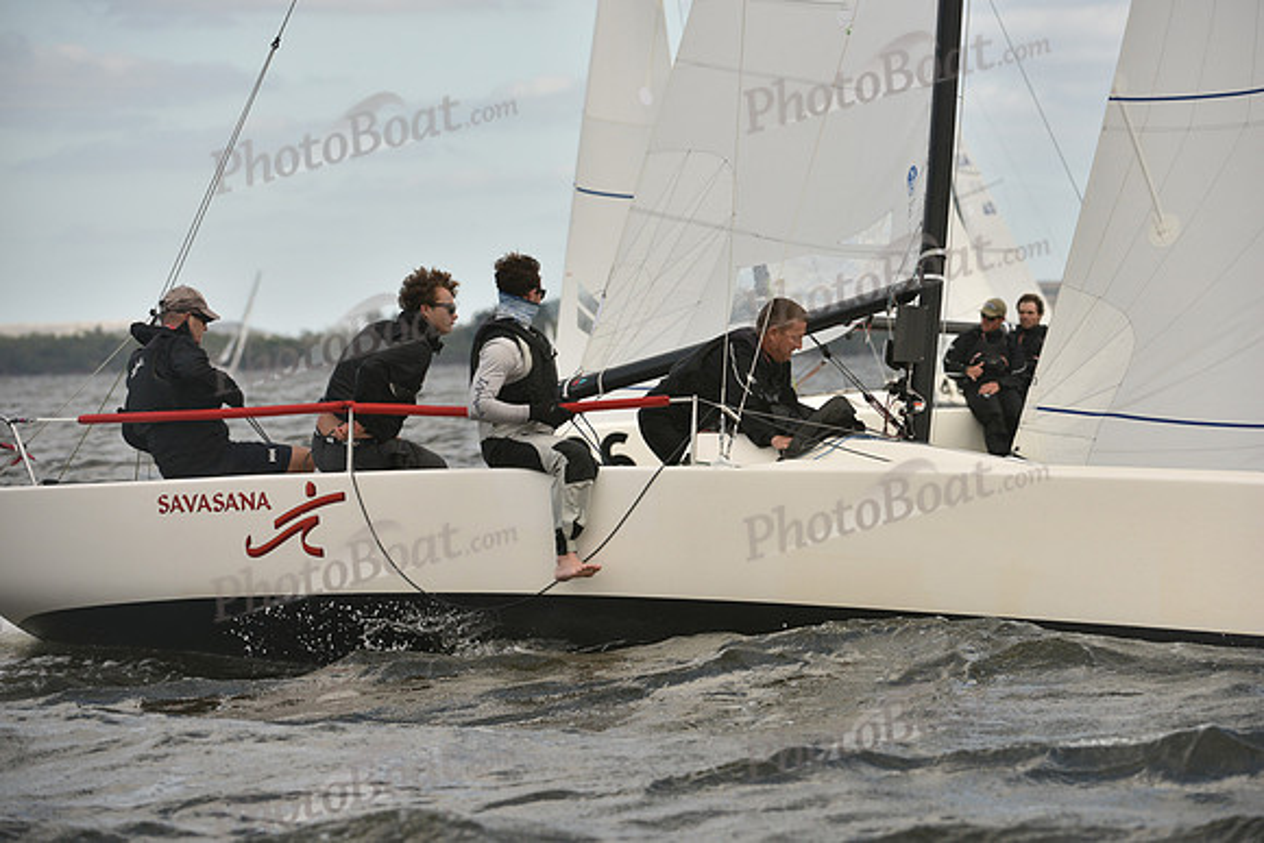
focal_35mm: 220
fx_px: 7726
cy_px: 422
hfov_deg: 9.4
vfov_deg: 6.2
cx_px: 632
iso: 320
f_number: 7.1
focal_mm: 220
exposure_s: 1/1000
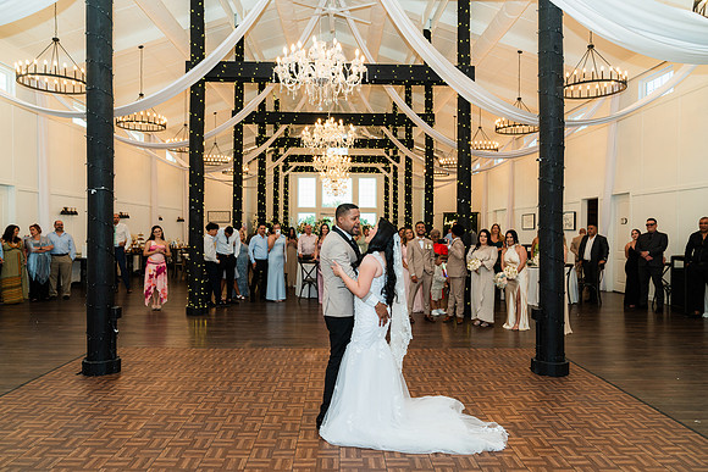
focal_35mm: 25
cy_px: 236
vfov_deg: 52.1
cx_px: 354
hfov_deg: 72.5
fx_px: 483
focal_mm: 24
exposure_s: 1/125
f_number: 4.5
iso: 400
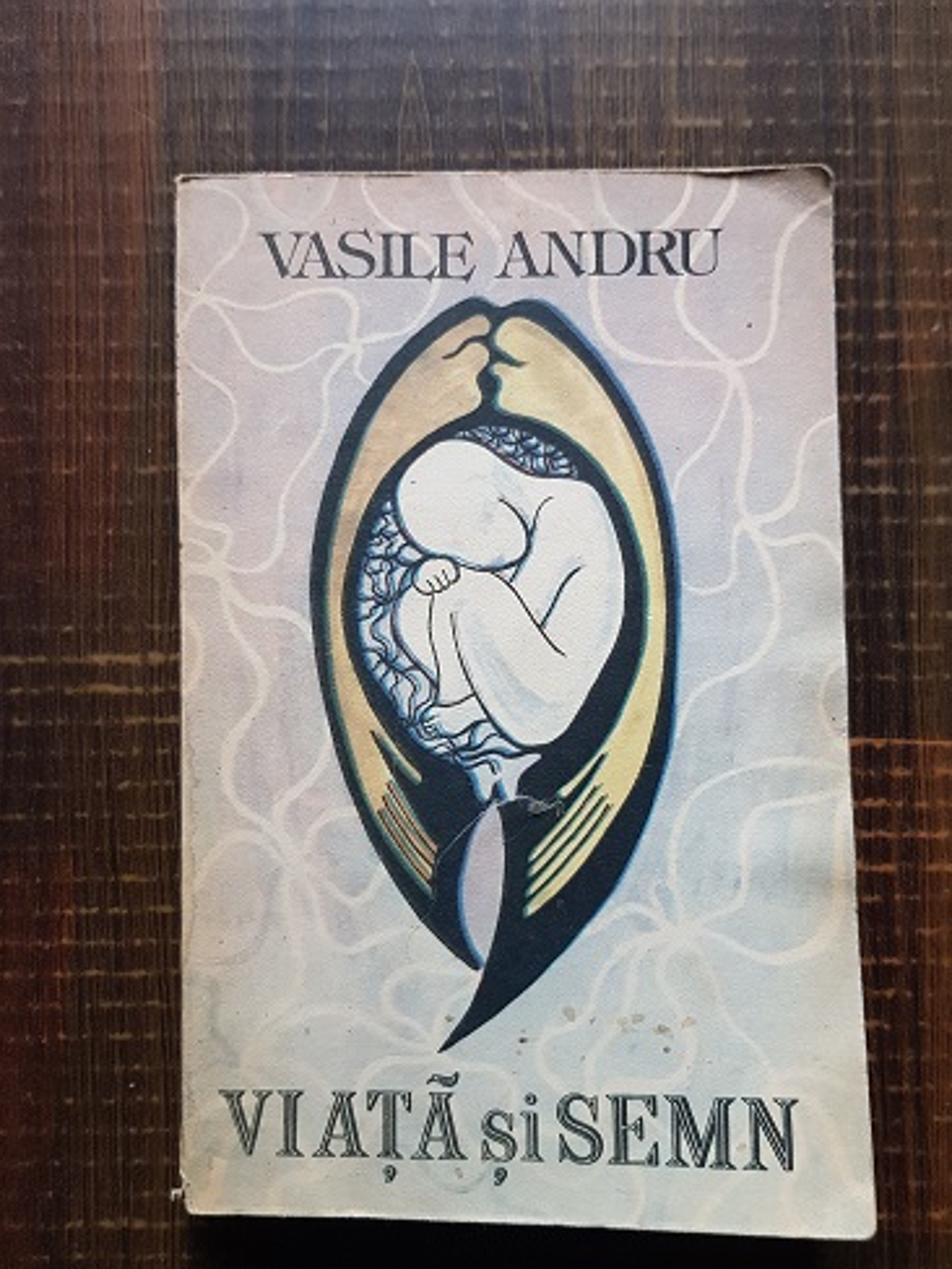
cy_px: 681
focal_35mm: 29
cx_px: 515
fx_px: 1063
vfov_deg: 61.6
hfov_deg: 48.2
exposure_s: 1/22
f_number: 1.7
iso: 200
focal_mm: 4.3
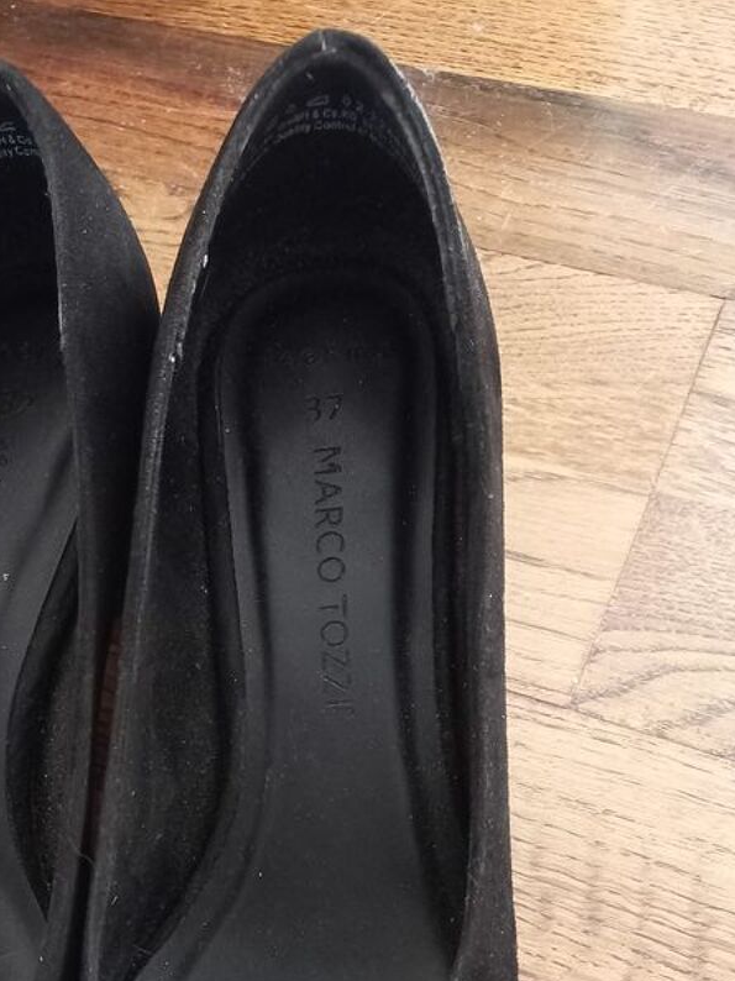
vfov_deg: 42.3
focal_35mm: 42
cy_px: 821
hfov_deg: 33.5
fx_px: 1190
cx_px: 170
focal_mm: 4.6
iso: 1250
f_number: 1.8
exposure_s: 1/25
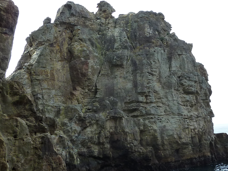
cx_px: 123
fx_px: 343
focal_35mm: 52
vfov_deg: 28.0
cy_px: 82
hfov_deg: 36.8
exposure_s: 1/250
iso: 125
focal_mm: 4.4
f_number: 4
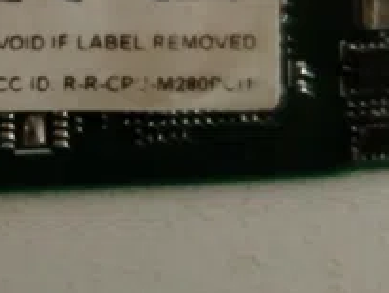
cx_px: -264
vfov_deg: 11.7
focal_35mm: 120
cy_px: -183
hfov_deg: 14.8
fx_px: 1349
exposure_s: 1/25
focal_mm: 5.25
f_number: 1.75
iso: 2422
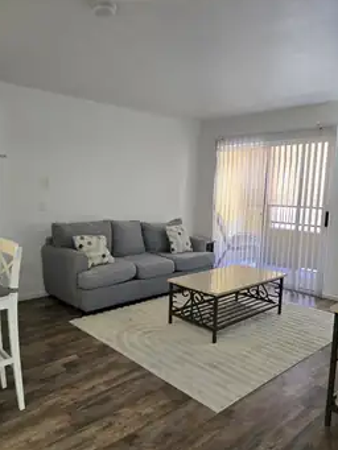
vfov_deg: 65.3
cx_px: 143
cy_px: 236
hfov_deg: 51.2
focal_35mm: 27
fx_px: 351
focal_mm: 5.4
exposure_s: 1/120
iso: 400
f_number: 1.8
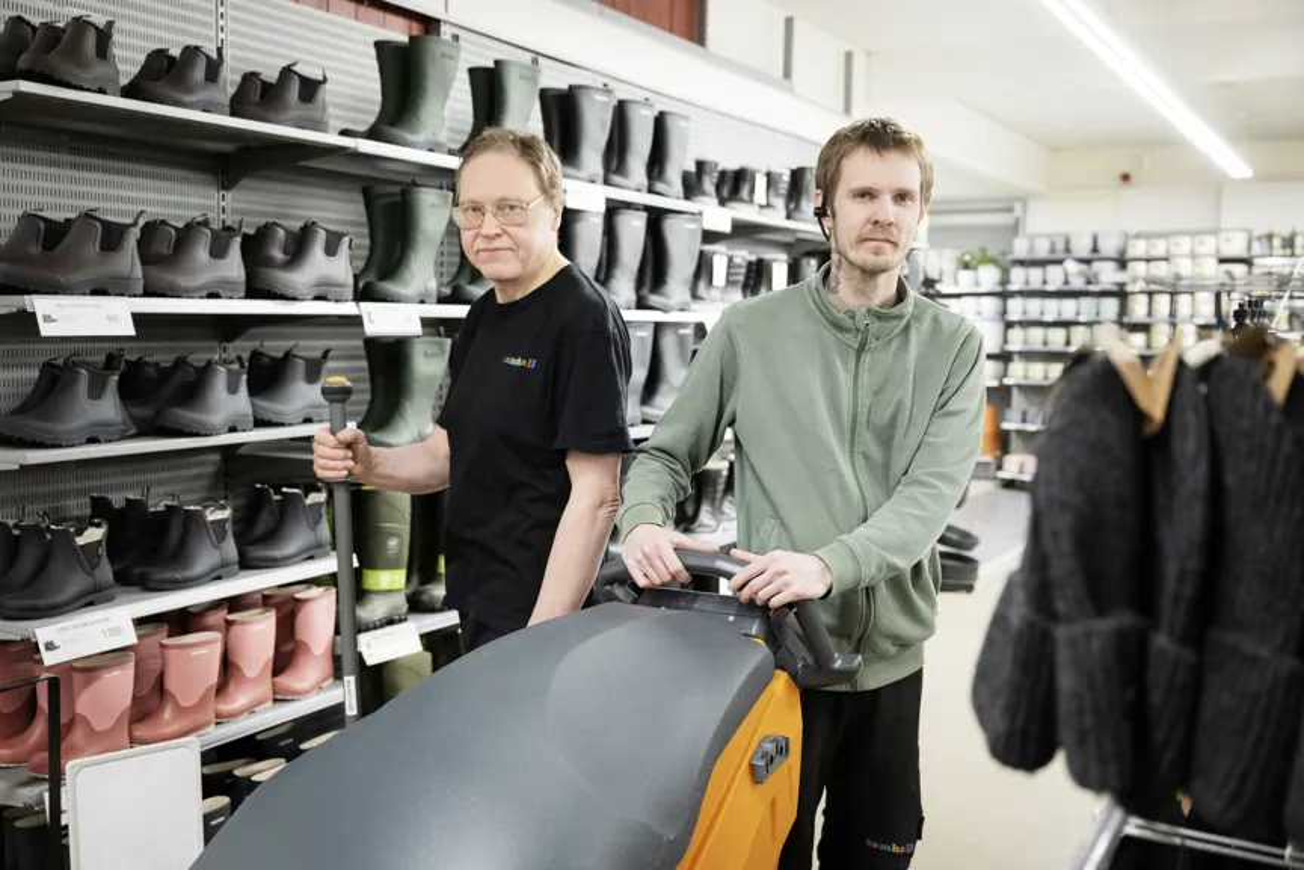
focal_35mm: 37
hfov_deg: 51.9
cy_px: 435
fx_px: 1340
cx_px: 652
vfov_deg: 35.9
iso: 2500
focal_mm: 37
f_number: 3.5
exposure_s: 1/320
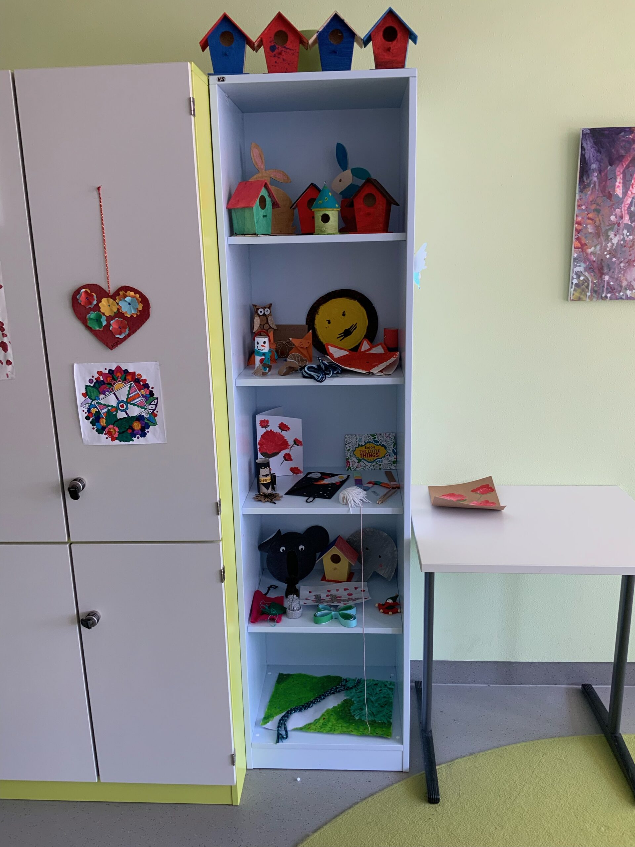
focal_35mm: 29
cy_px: 424
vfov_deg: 61.7
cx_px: 318
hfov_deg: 48.2
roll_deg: +2.4
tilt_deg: -14.5
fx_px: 709
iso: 32
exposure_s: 1/60
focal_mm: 3
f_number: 1.8
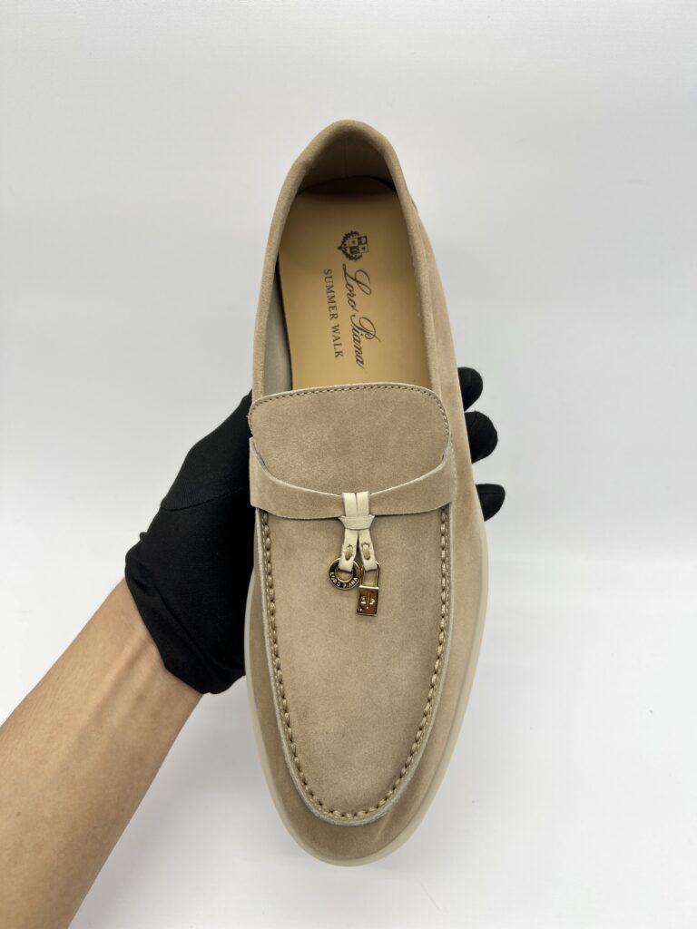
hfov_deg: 53.1
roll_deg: -0.7
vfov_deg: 67.3
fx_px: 698
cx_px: 348
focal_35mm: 26
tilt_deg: -33.0
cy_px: 464
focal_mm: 5.7
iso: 32
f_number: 1.5
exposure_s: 1/123
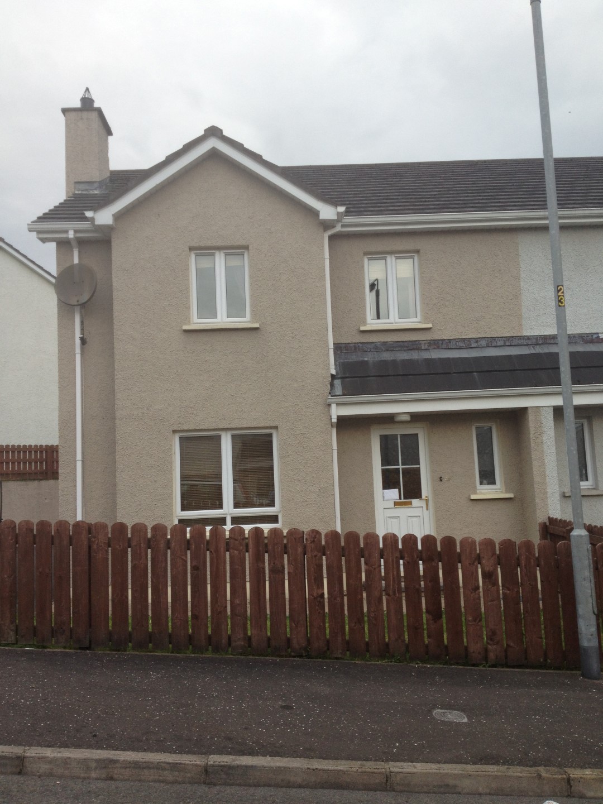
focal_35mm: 35
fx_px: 813
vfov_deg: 52.6
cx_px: 302
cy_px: 402
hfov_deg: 40.7
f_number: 2.4
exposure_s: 1/133
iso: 50
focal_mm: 4.28
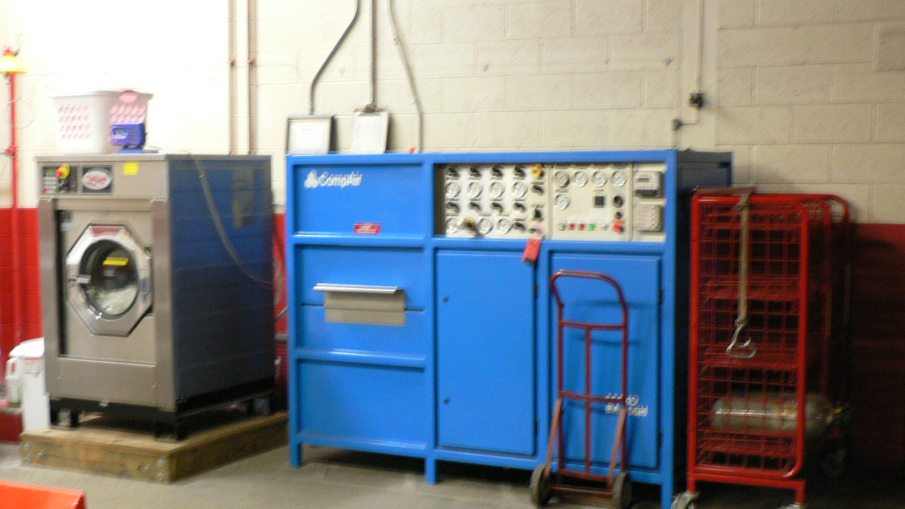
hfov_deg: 38.5
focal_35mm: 54
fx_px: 1296
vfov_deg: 22.2
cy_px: 295
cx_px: 449
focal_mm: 8.2
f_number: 2.8
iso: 200
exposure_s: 1/10
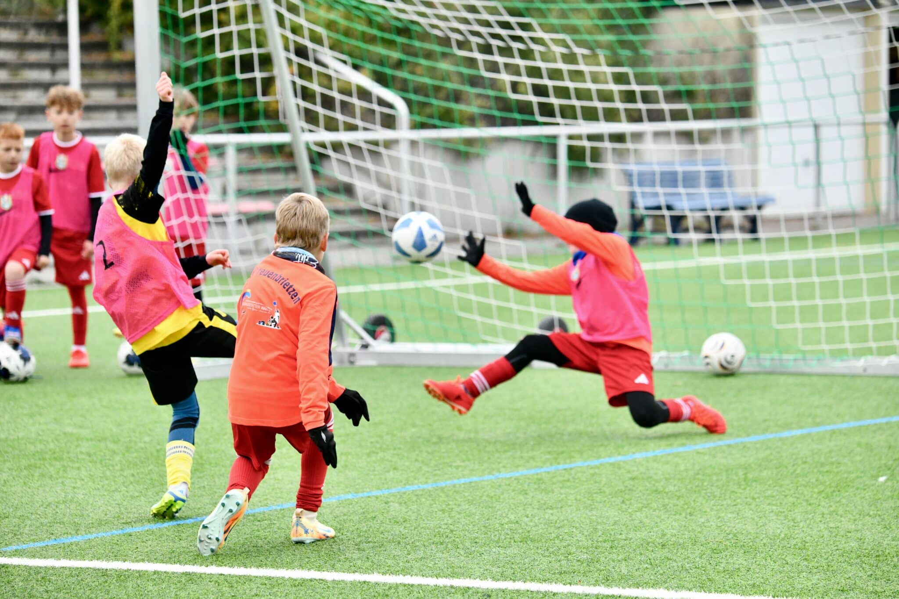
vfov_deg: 7.8
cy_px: 300
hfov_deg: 11.7
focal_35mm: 175
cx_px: 450
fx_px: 4369
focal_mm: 175
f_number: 5
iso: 2800
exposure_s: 1/1600
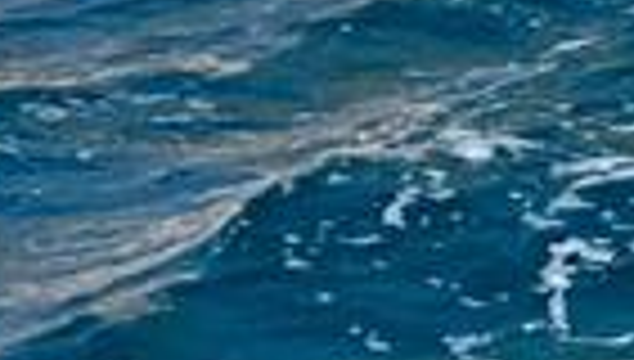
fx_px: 3453
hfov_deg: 8.9
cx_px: 1803
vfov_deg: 5.3
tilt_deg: +6.1
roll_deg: +1.4
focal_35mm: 205
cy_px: -1080
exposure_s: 1/2309
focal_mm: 4.25
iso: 25
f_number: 1.8
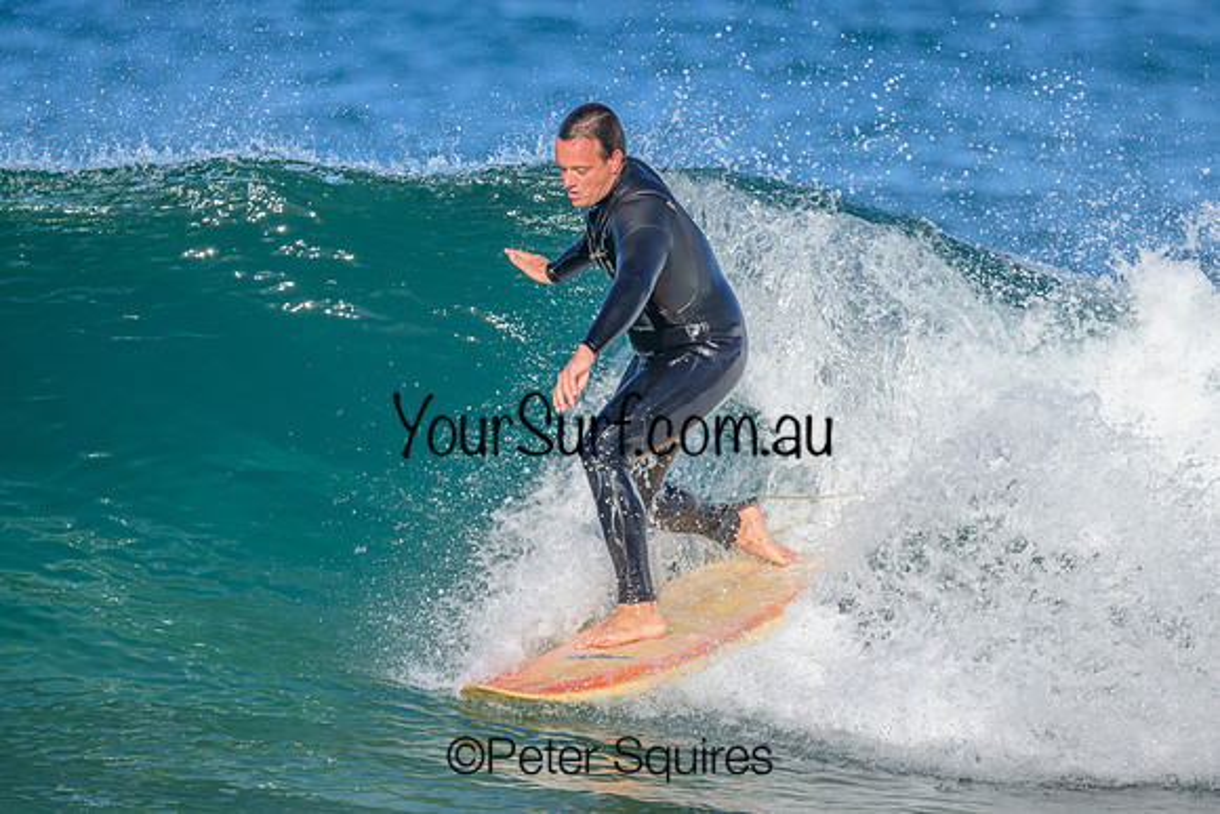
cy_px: 300
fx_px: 34220
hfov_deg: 2.0
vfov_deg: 1.4
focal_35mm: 1010
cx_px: 770
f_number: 6.3
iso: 280
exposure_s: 1/2000
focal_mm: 800
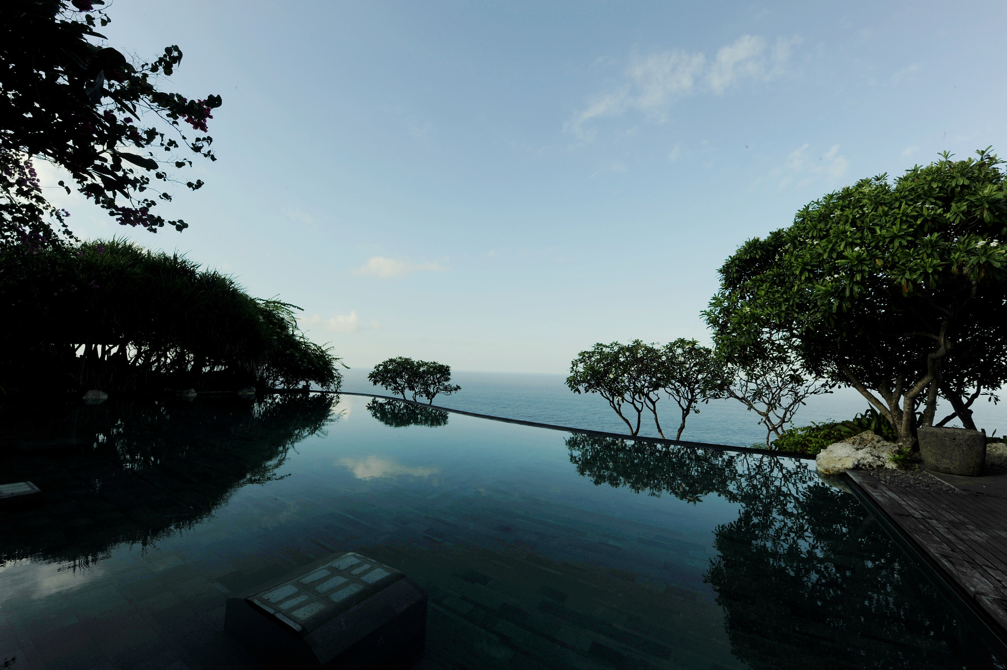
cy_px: 335
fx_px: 391
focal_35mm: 14
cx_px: 504
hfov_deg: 104.3
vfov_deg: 81.1
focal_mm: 14
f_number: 18
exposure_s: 1/125
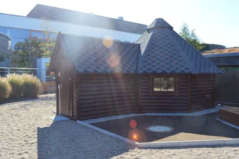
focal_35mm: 30
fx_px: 199
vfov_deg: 43.6
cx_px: 120
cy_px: 80
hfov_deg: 62.0
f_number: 10
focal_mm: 20
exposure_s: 1/250
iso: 400
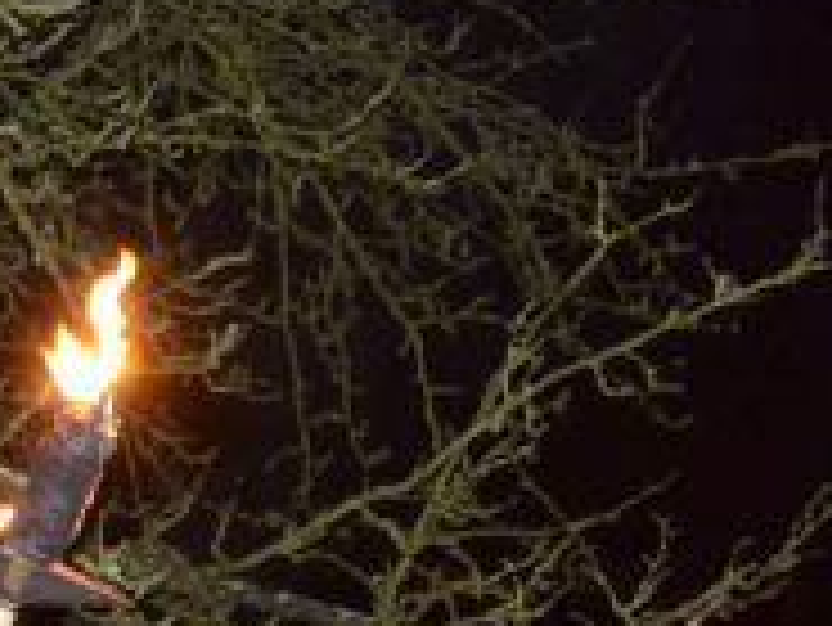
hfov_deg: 16.2
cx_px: -387
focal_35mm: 112
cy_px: 633
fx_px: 2694
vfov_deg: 13.1
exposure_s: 1/15
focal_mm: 18
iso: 800
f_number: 3.5
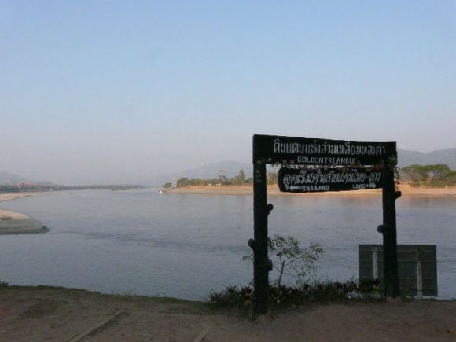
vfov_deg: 49.7
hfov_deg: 63.4
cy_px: 171
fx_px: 369
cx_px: 228
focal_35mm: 28
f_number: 8
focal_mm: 4.6
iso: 400
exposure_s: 1/500
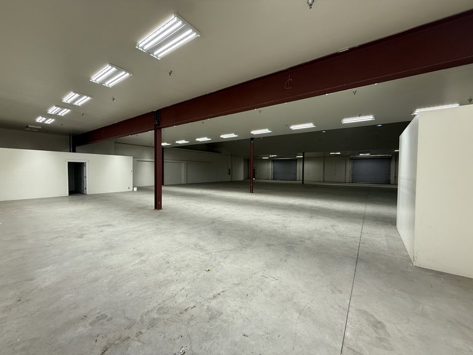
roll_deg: -0.5
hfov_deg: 102.1
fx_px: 191
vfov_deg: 85.7
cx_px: 236
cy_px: 178
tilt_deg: -1.9
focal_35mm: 14
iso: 160
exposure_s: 1/120
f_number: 2.2
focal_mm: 2.22
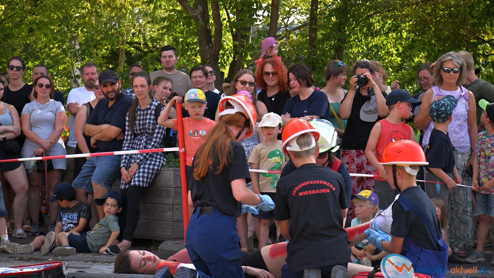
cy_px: 130
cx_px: 249
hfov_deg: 28.6
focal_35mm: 74
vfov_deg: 16.3
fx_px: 969
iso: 64
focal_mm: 70
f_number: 5.6
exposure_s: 1/500
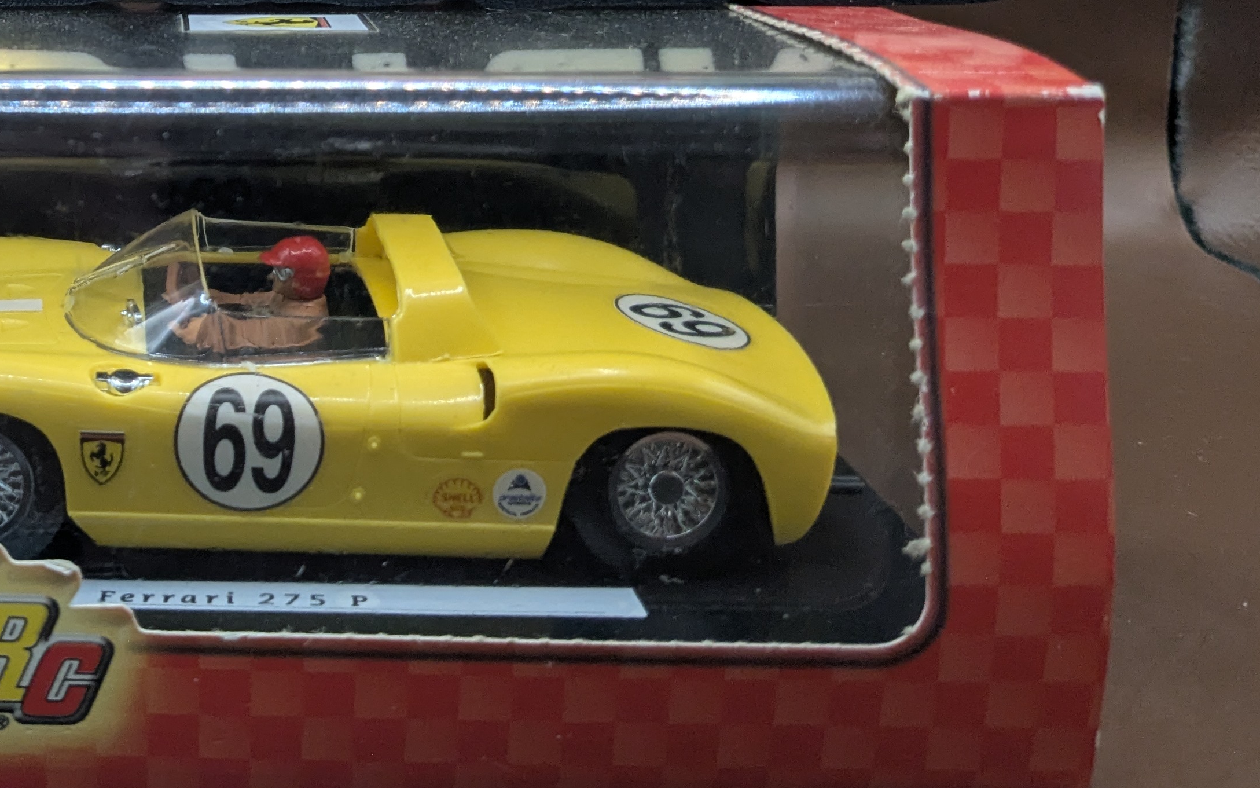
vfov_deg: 23.3
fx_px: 1820
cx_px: 113
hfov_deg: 35.8
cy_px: -24
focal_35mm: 53
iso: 140
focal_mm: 4.38
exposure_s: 1/33.3
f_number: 1.73
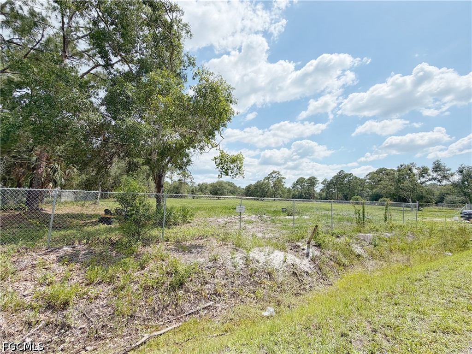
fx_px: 191
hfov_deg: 102.1
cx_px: 236
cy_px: 177
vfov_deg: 85.7
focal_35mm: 14
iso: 20
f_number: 2.2
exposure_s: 1/1368
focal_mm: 2.22
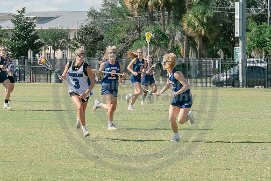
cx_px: 215
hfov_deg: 9.3
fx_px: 1671
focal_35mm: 222
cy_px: 99
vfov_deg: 6.2
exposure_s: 1/1000
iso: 250
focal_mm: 70
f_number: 5.6
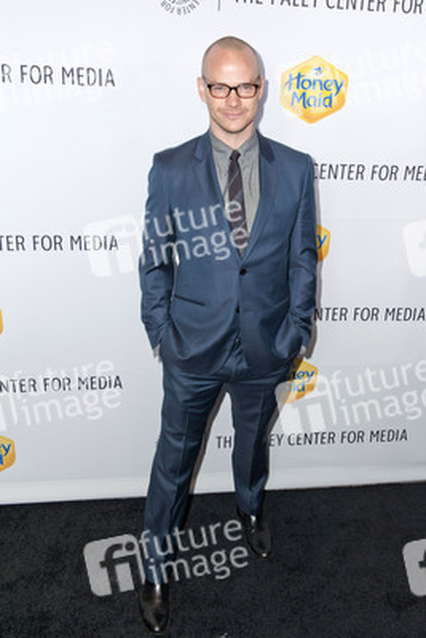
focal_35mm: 31
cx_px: 213
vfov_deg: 60.3
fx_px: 550
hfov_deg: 42.4
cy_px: 319
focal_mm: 31
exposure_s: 1/400
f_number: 4.5
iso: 500
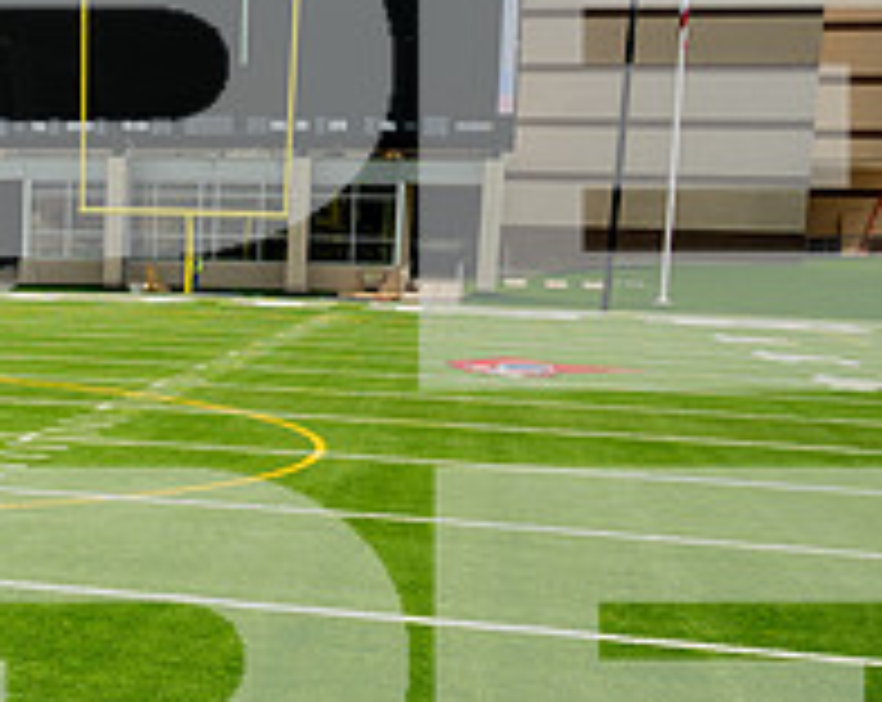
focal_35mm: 75
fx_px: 1954
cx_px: -672
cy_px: 725
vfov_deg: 19.7
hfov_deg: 19.5
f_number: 8
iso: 100
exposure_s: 1/250
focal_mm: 20
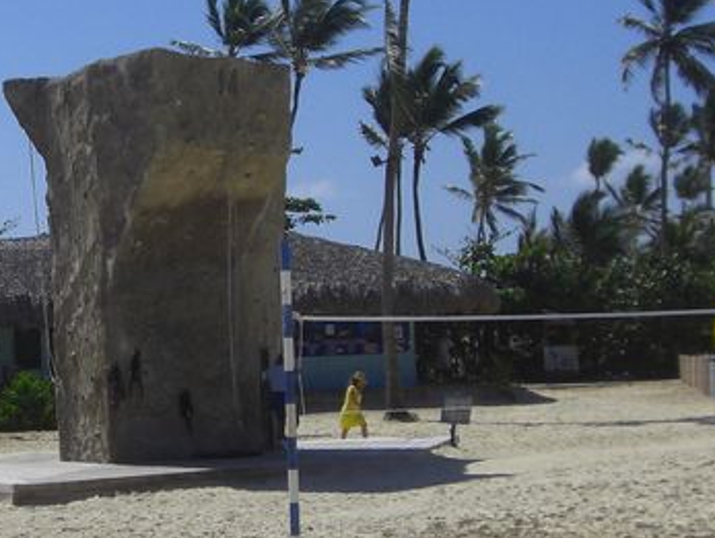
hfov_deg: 17.4
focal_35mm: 112
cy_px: 256
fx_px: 2316
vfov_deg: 13.2
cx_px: 117
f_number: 8
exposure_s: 1/400
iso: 64
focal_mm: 6.2
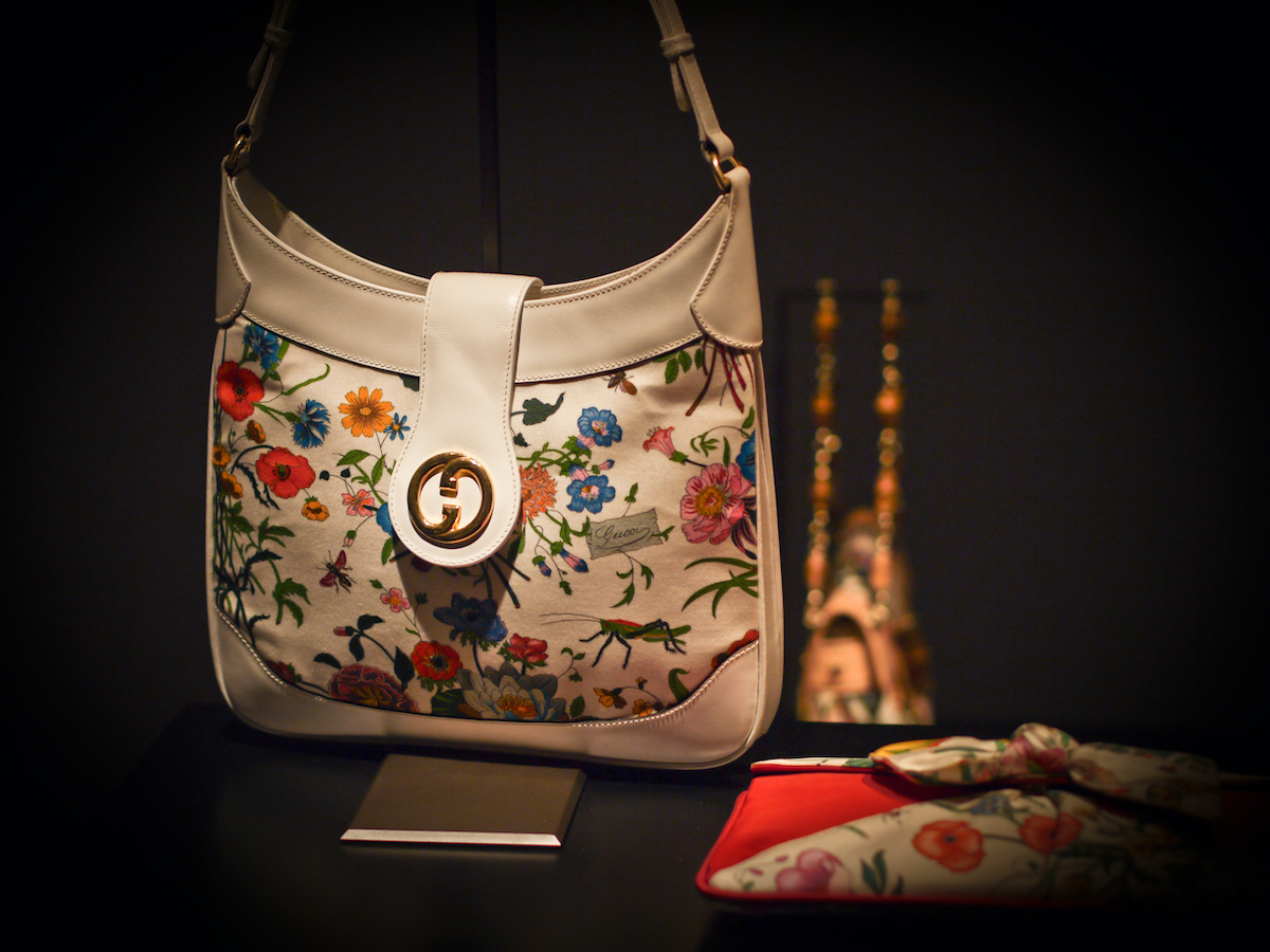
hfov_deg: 21.8
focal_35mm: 90
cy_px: 476
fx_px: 3302
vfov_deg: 16.4
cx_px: 635
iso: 100
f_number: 1.8
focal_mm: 45
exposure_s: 1/160
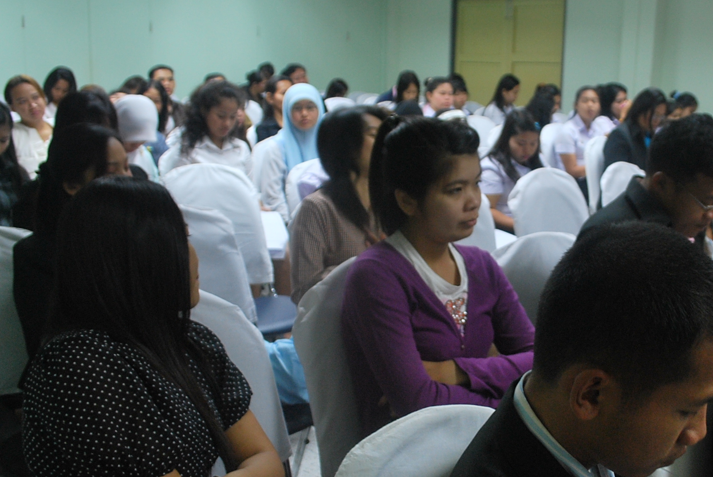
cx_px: 507
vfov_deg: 32.0
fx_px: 833
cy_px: 222
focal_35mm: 42
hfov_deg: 45.2
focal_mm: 18
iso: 400
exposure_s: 1/13
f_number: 4.5
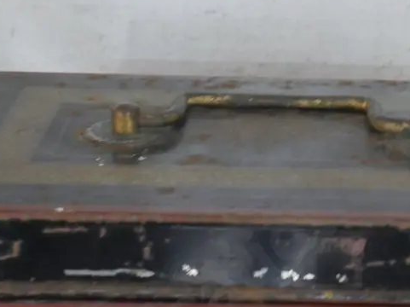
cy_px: 262
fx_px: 1160
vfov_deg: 14.9
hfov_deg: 20.0
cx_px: 261
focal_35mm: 98
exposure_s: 1/5
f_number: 7.1
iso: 3200
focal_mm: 23
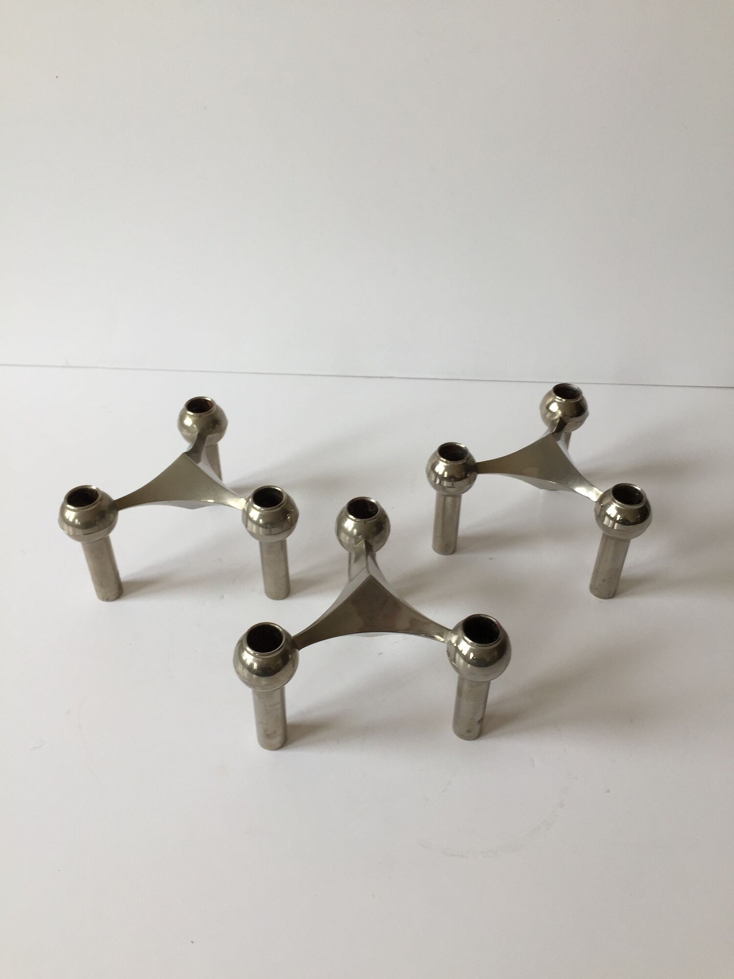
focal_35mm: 29
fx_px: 820
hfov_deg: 48.2
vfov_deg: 61.7
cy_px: 490
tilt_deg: -36.4
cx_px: 367
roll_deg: +2.5
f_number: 2.2
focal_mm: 4.15
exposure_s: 1/100
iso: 40
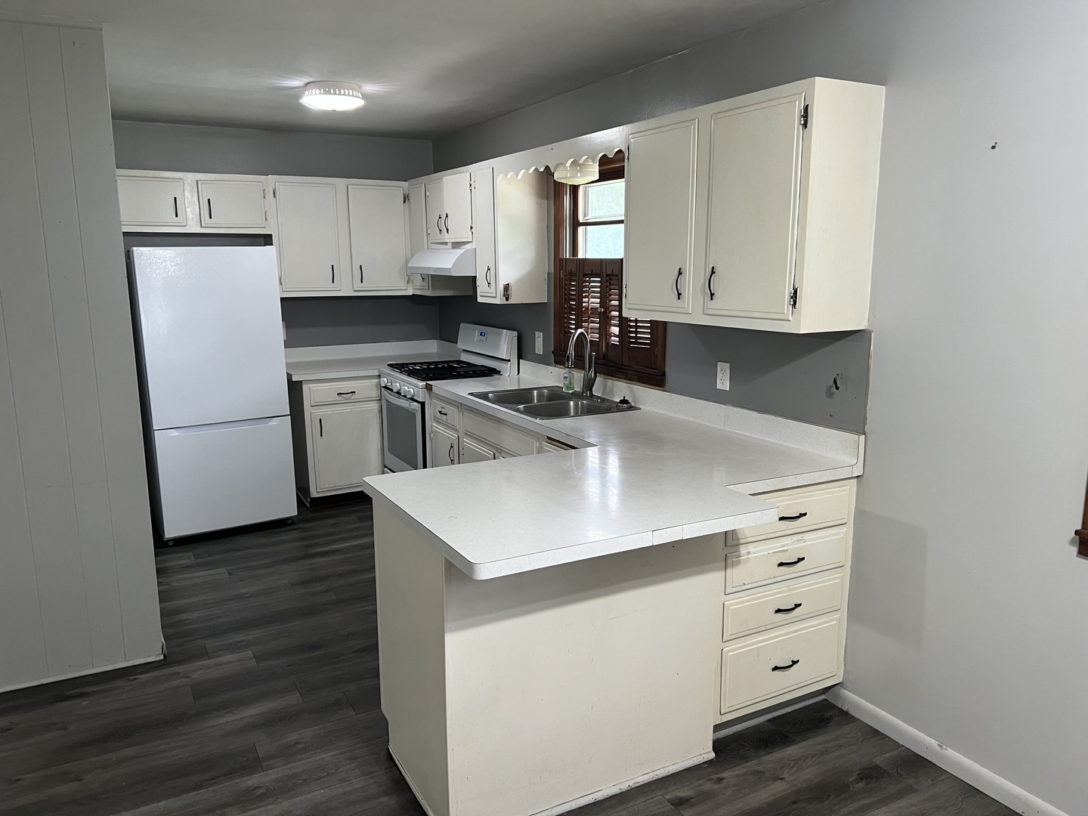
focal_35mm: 26
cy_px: 408
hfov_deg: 67.3
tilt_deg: -10.3
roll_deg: +0.8
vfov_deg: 53.1
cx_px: 544
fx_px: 817
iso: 100
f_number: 1.5
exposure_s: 1/60
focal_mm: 5.7
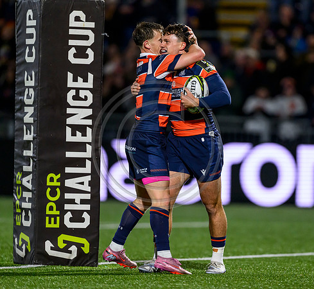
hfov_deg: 3.7
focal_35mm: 488
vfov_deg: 3.4
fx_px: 4815
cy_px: 144
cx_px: 217
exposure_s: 1/1600
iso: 5000
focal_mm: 400
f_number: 3.2
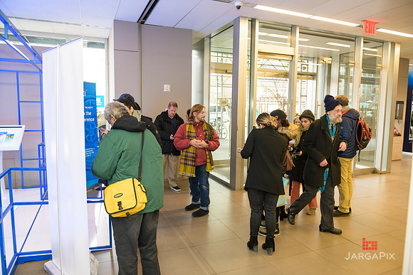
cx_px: 206
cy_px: 138
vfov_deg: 53.2
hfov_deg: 73.7
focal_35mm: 24
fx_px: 275
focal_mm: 24
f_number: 3.2
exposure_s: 1/125
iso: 1000
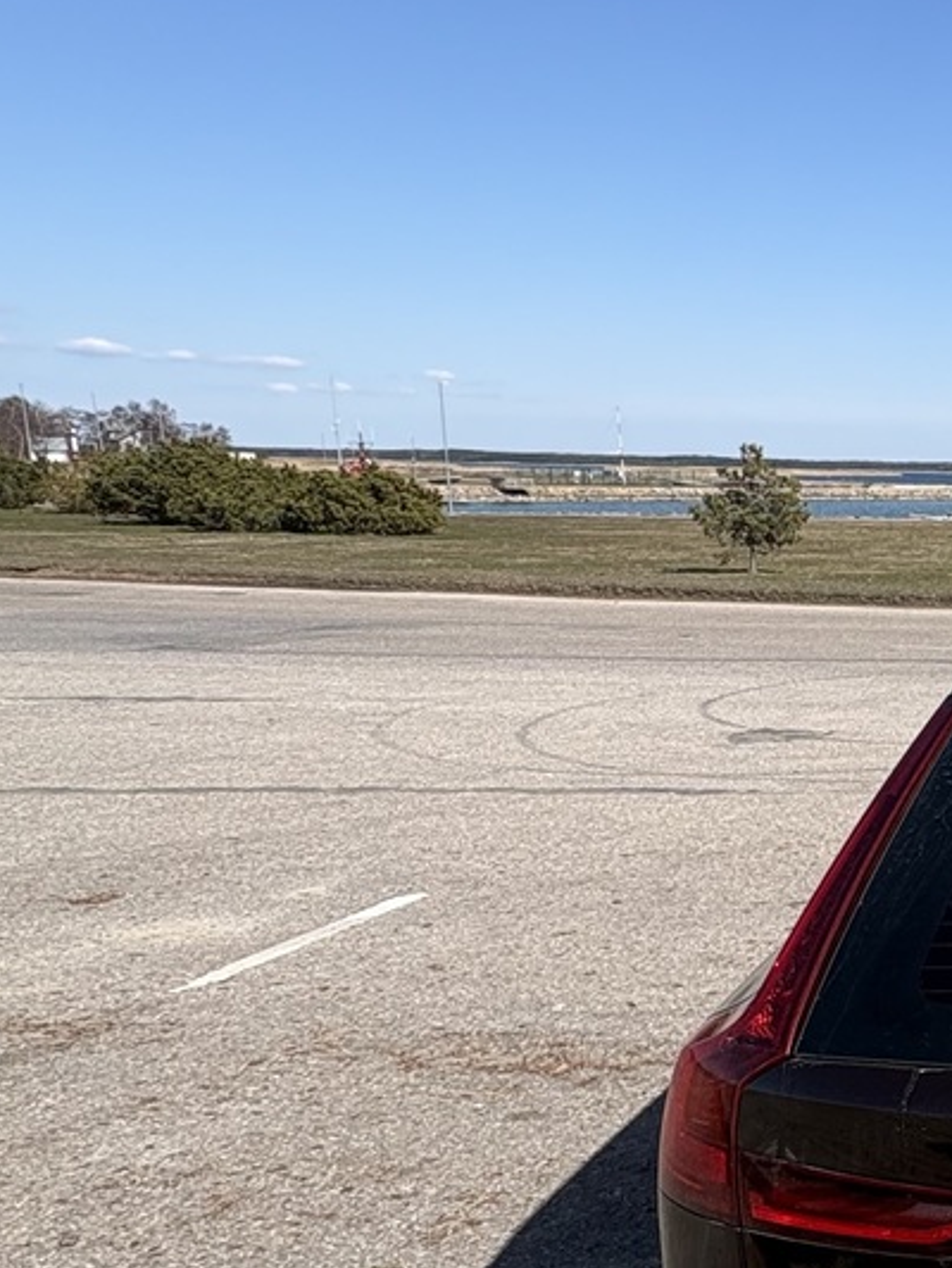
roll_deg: -1.5
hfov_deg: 26.0
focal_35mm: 42
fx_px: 1539
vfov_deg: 44.5
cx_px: 1407
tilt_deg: -10.0
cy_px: 764
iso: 50
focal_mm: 2.22
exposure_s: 1/1600
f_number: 2.2
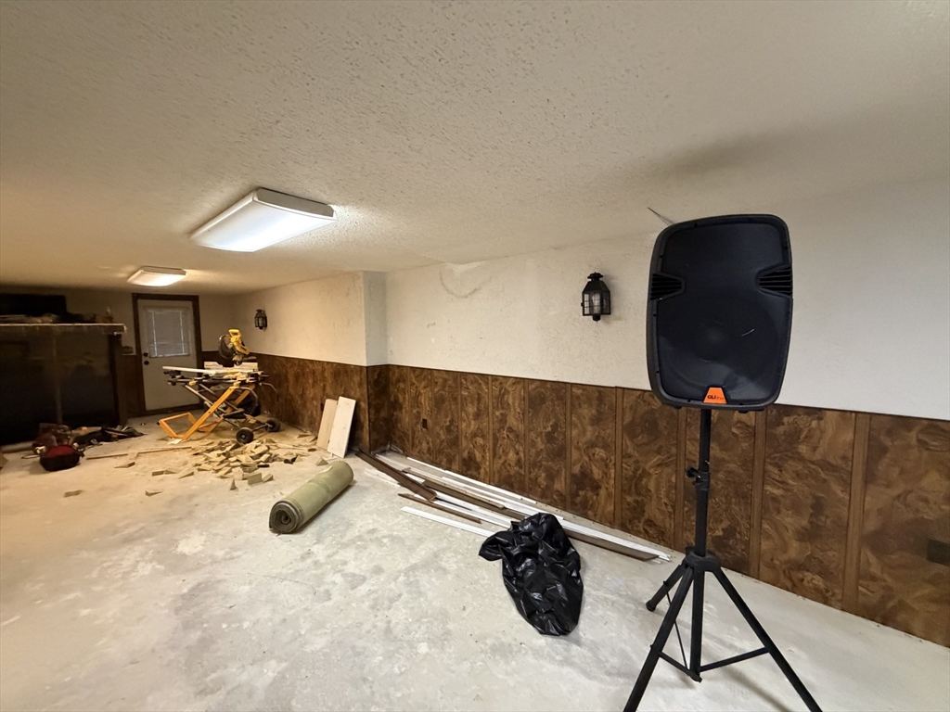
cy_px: 356
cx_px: 475
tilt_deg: -6.8
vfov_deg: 85.7
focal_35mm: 14
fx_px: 384
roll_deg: +1.4
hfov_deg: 102.1
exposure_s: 1/60
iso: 800
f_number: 2.2
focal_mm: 2.22
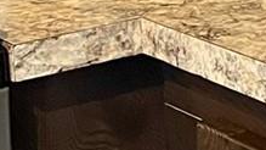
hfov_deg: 9.6
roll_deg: +2.7
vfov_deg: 5.6
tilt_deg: -5.1
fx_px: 1459
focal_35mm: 207
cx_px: 562
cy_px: -251
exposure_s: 1/48
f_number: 1.6
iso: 500
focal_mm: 4.2
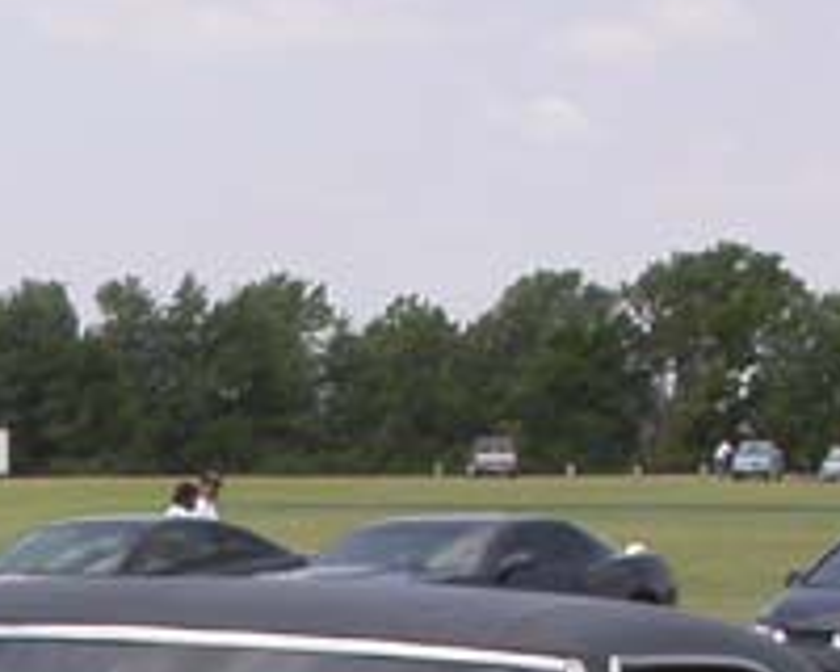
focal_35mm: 148
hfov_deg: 12.8
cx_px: -84
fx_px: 3679
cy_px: 1075
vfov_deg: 10.0
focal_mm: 7.85
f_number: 6.7
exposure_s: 1/363
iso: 100
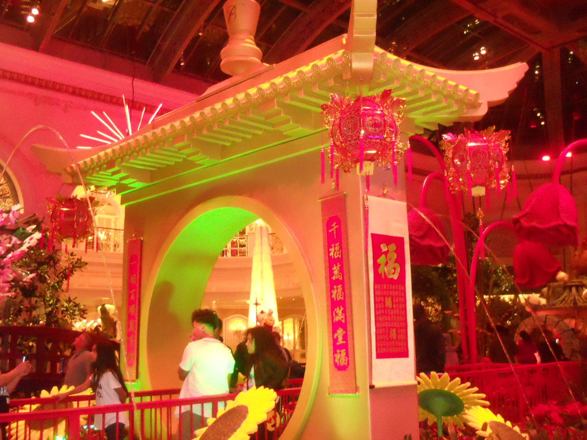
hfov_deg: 45.8
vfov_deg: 35.1
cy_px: 220
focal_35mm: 41
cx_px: 294
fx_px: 695
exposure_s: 1/30
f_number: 3.1
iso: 1000
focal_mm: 6.72
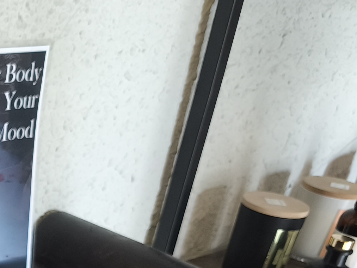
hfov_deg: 18.1
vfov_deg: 14.7
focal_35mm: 93
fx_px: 959
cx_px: -223
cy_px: 412
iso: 800
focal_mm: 6.57
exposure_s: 1/50
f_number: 1.6
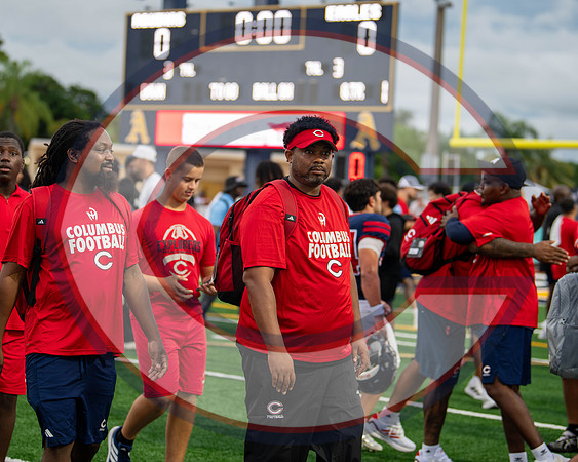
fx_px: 1842
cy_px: 205
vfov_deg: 14.3
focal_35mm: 108
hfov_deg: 17.8
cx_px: 257
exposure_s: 1/1000
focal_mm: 86
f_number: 2.8
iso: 1100
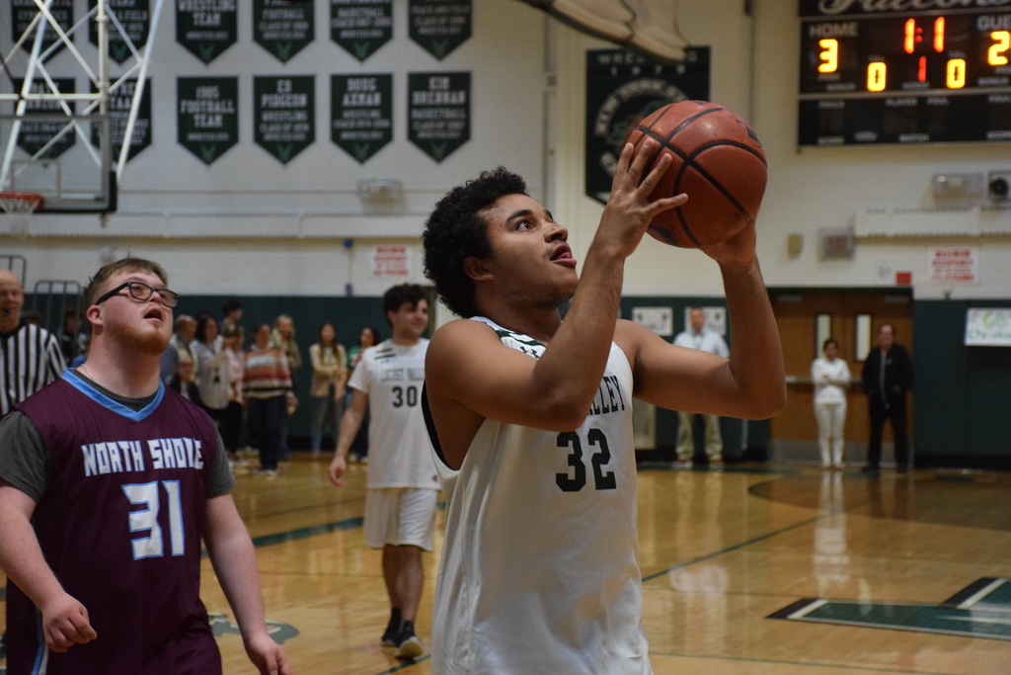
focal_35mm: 90
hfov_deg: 22.6
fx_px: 2528
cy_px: 338
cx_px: 506
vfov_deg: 15.2
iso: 3200
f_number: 5
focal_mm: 60
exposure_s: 1/400
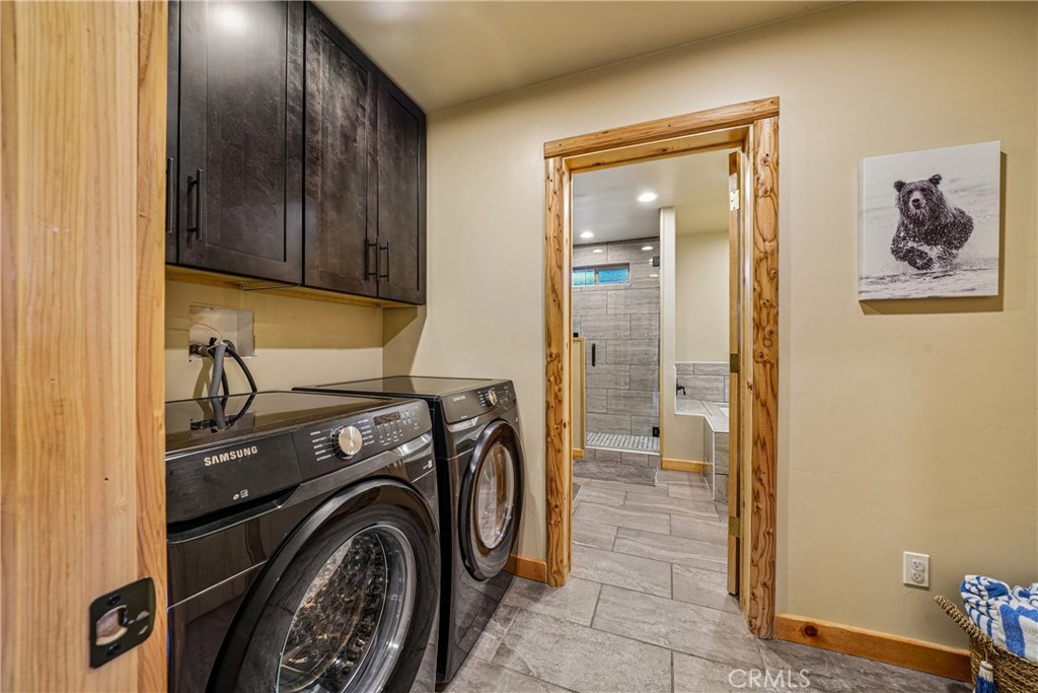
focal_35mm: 13
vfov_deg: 85.4
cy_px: 346
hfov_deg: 108.3
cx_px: 519
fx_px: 375
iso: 400
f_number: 8
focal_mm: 13
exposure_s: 1/5
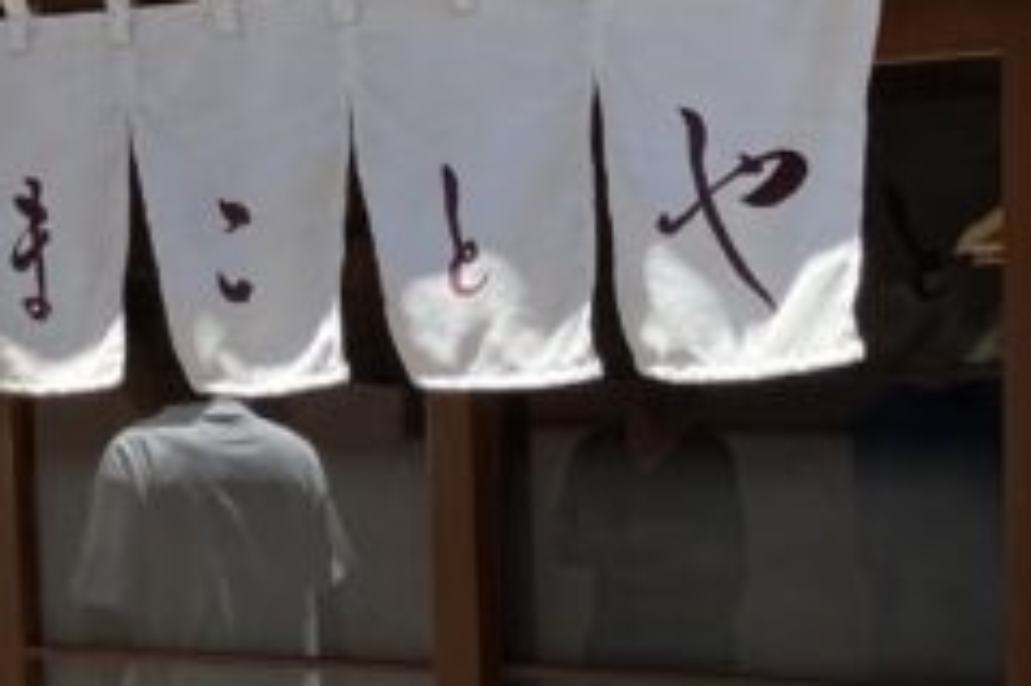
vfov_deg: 10.8
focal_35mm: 125
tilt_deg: -3.1
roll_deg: +0.3
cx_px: 820
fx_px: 3577
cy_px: 820
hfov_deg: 16.3
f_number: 1.8
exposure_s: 1/823
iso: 32
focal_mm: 3.99
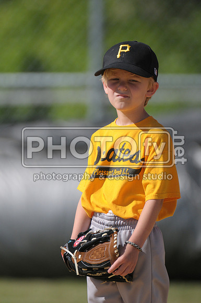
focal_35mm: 600
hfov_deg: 2.3
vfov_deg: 3.4
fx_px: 5040
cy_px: 152
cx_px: 100
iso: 640
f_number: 4
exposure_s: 1/5000
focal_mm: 400
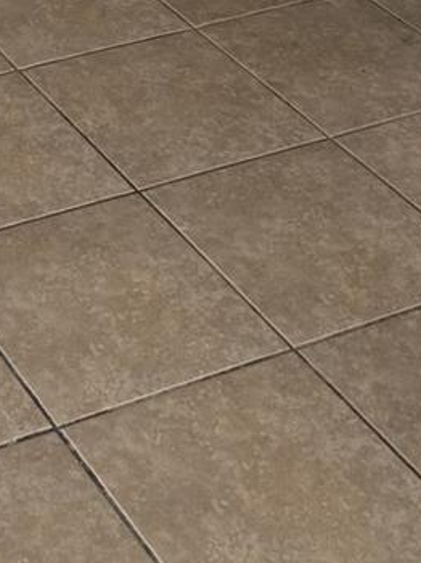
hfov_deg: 13.9
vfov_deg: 15.7
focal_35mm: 101
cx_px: -175
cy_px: -544
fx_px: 1640
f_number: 1.7
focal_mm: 6.3
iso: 800
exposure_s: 1/120
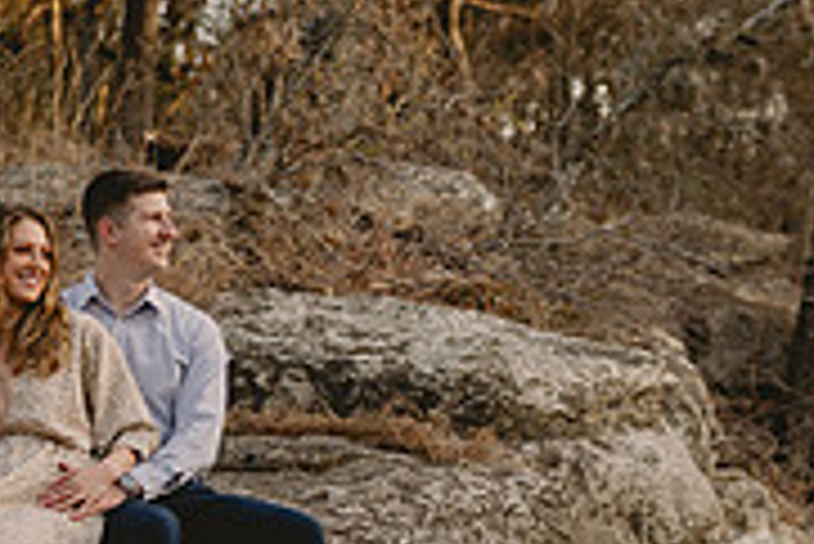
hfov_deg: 12.8
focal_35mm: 160
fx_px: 3621
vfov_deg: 8.6
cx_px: 535
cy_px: 279
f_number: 2
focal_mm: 50
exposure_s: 1/640
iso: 100
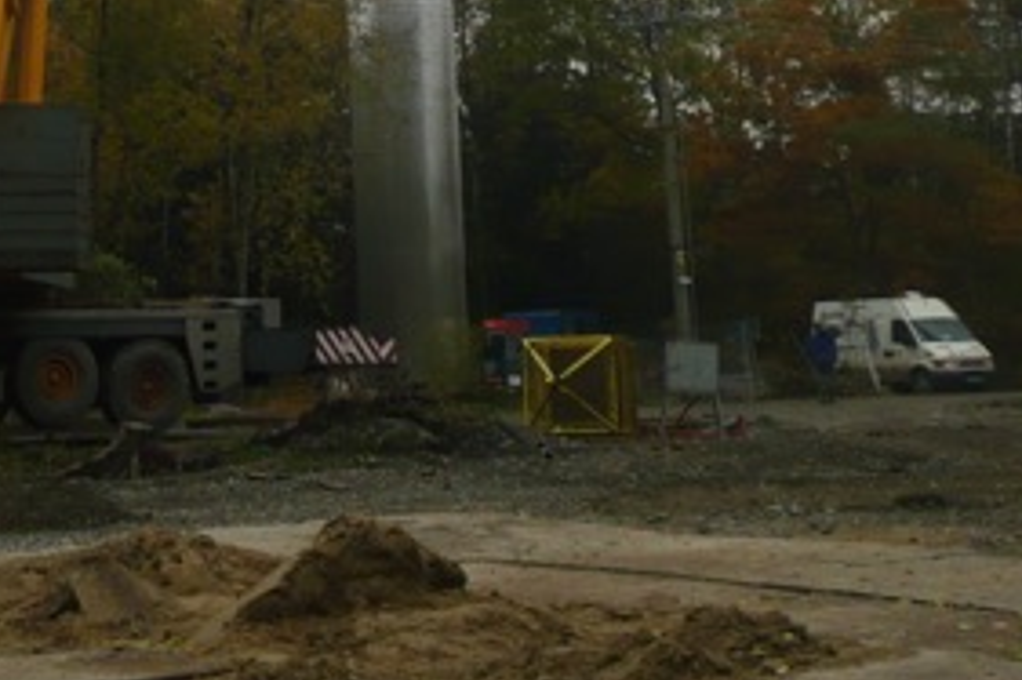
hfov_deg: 25.2
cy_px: -247
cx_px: 298
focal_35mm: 80
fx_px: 2270
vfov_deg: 16.0
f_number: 3.4
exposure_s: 1/160
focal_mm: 4.9
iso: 100
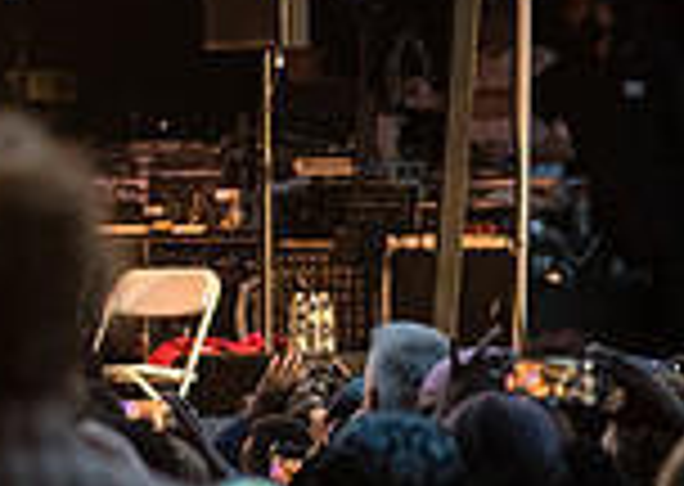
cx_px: -405
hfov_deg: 3.9
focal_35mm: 516
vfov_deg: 2.8
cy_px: 128
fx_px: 10006
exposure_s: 1/500
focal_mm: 125
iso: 4000
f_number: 4
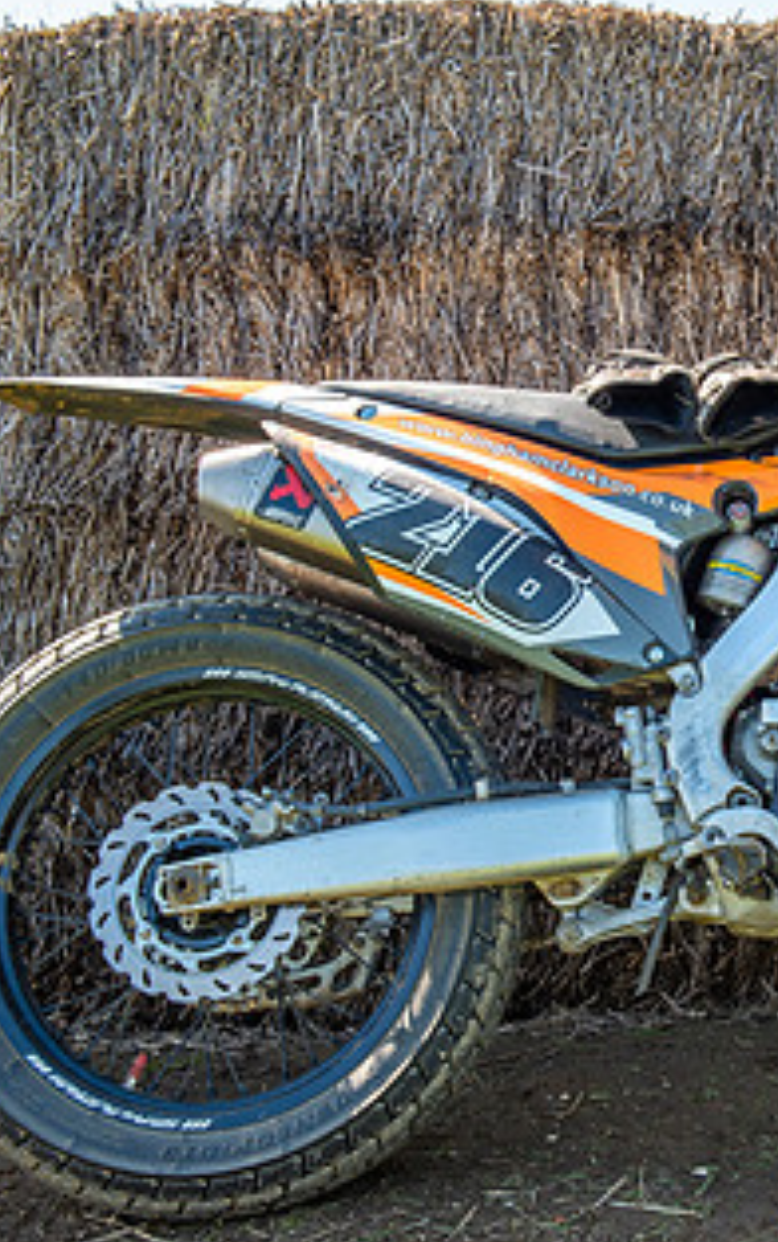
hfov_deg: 18.6
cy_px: 613
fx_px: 2304
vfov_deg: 30.2
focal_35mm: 68
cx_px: 810
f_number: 8
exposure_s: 1/50
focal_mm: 36
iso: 100
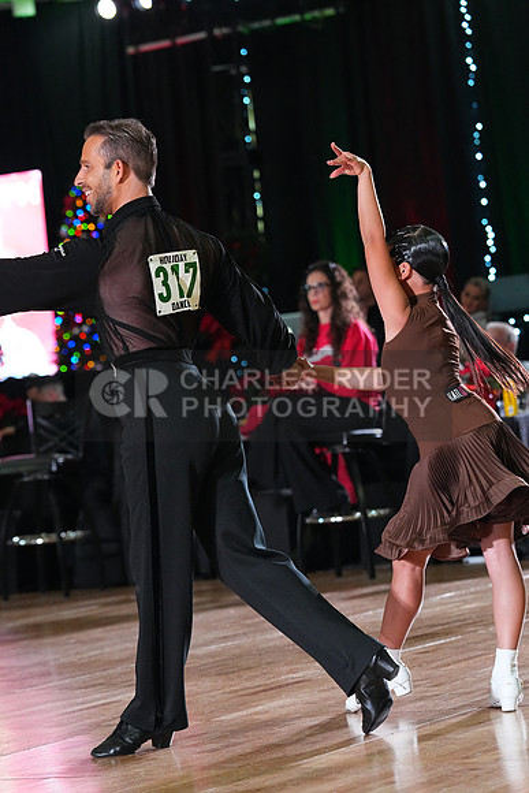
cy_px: 396
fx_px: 2974
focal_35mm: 135
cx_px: 264
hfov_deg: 10.2
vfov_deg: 15.2
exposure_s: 1/400
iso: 8000
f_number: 5
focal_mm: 135
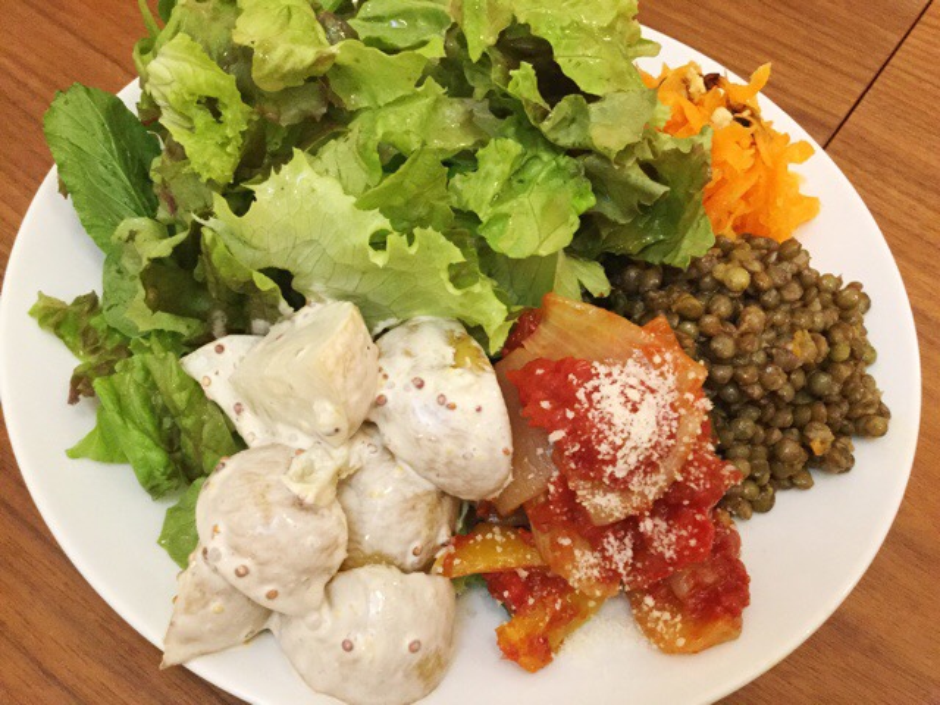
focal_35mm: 31
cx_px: 470
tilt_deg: -58.5
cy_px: 352
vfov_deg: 45.4
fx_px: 842
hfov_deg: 58.4
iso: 200
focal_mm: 3.3
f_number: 2.4
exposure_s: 1/24
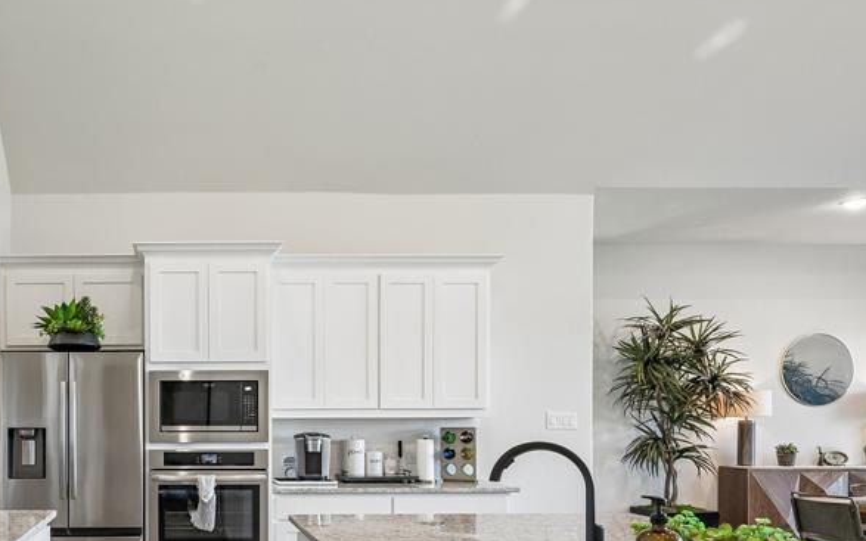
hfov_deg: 55.5
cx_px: 176
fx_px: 755
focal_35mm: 32
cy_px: 413
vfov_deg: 38.3
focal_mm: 18
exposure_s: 1/15
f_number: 8
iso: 400
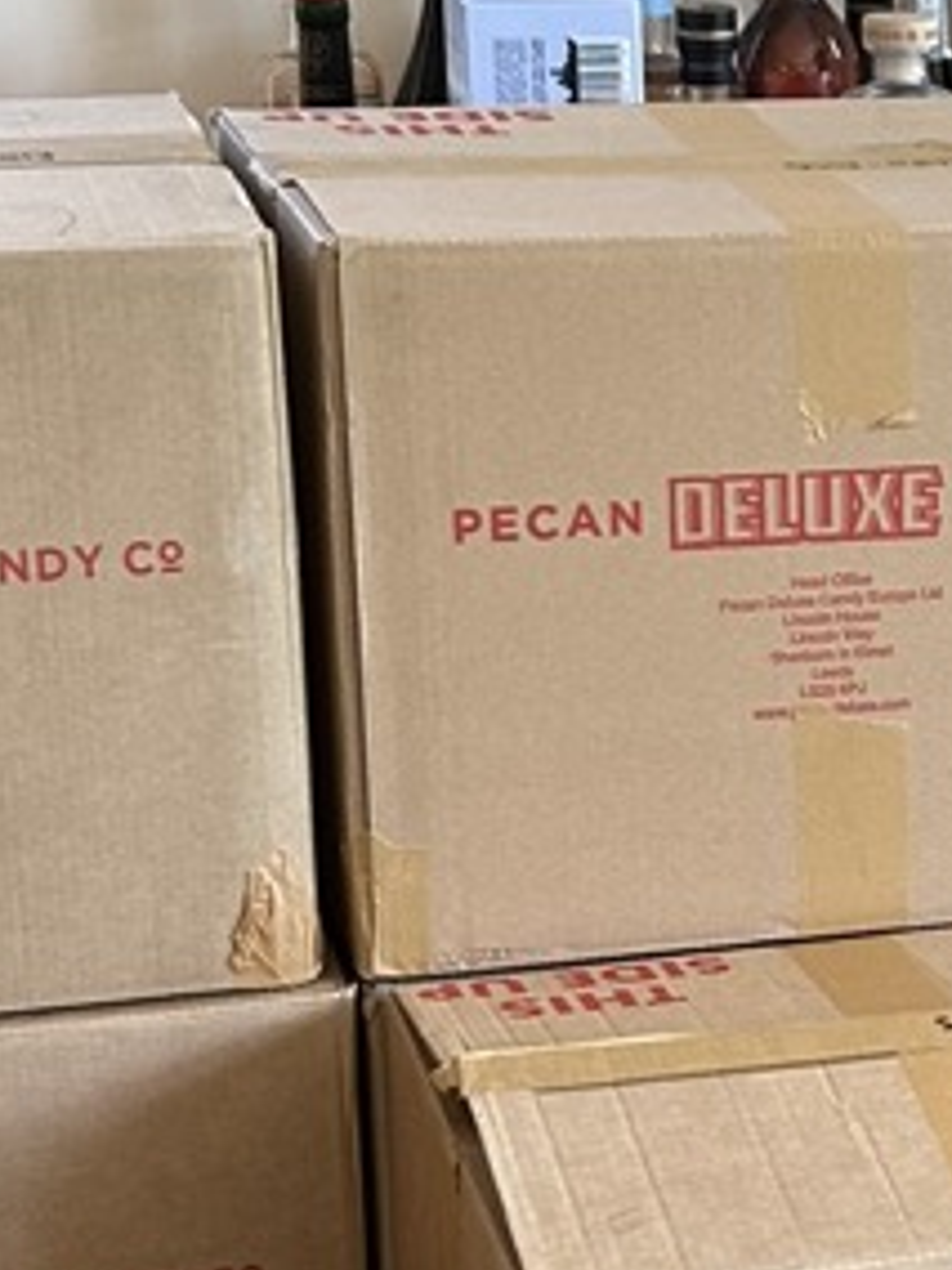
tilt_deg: -21.3
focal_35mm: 110
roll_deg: -2.7
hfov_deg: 12.8
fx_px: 4034
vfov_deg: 17.8
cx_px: 1386
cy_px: 912
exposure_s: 1/121
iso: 125
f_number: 1.5
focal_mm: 5.7
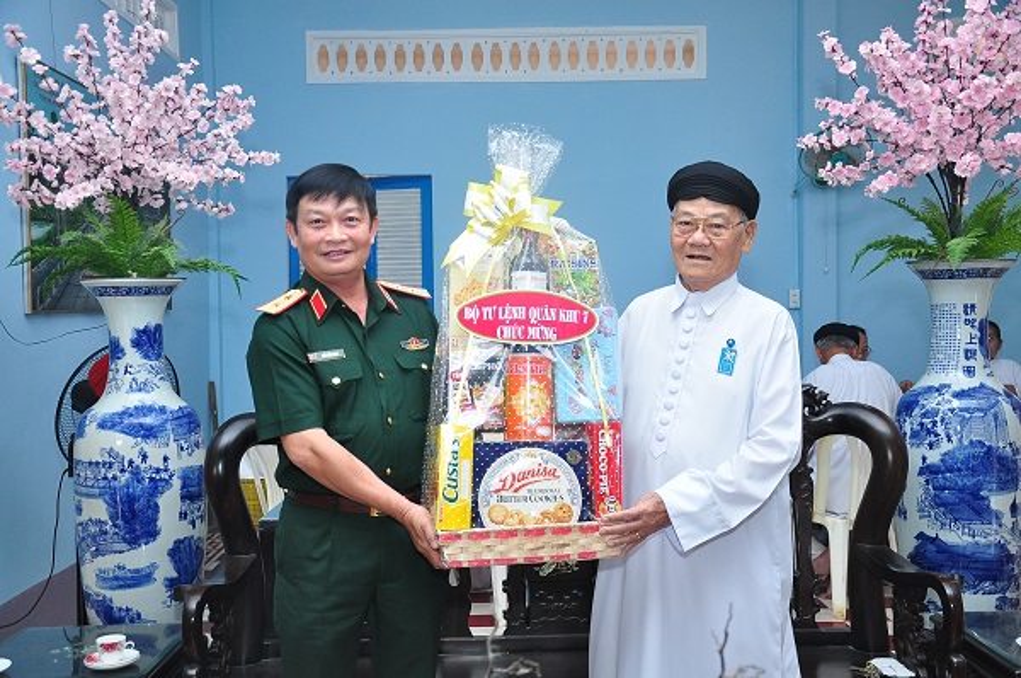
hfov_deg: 49.6
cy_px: 339
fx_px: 1104
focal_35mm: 39
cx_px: 510
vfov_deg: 34.1
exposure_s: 1/160
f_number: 4
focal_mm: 26
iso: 800
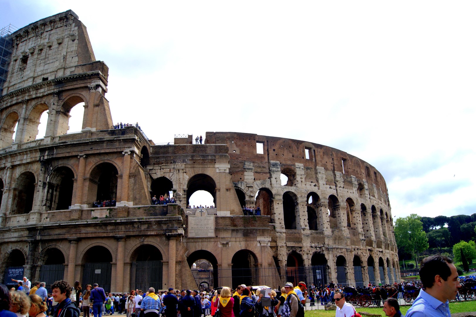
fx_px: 357
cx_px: 238
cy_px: 158
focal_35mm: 27
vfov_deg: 47.9
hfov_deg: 67.4
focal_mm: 18
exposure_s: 1/250
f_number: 10
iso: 100
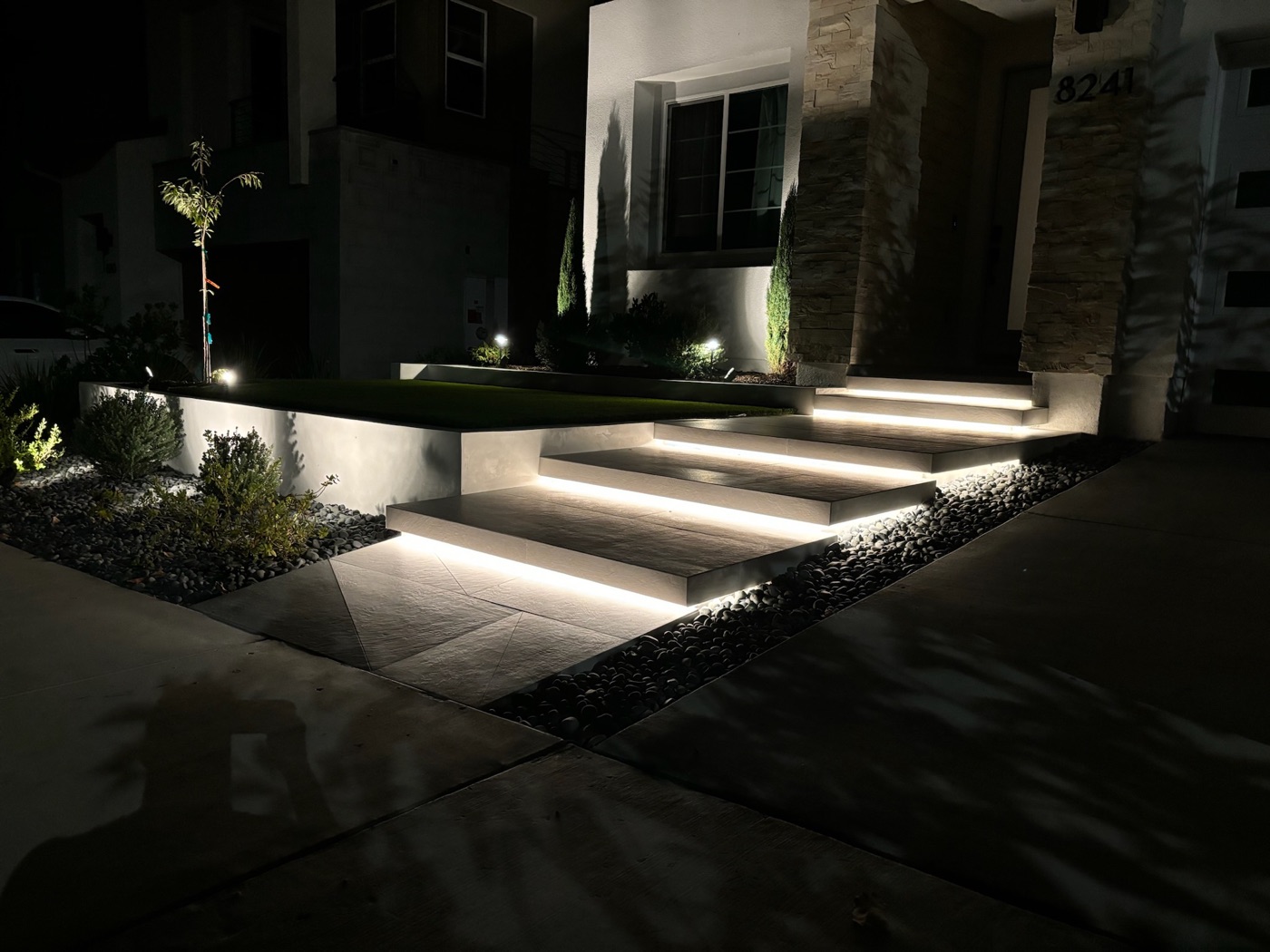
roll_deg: -2.5
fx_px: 954
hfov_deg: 67.3
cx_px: 635
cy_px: 476
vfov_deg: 53.1
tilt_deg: -7.5
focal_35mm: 26
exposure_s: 1/45
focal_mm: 5.96
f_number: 1.6
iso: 500
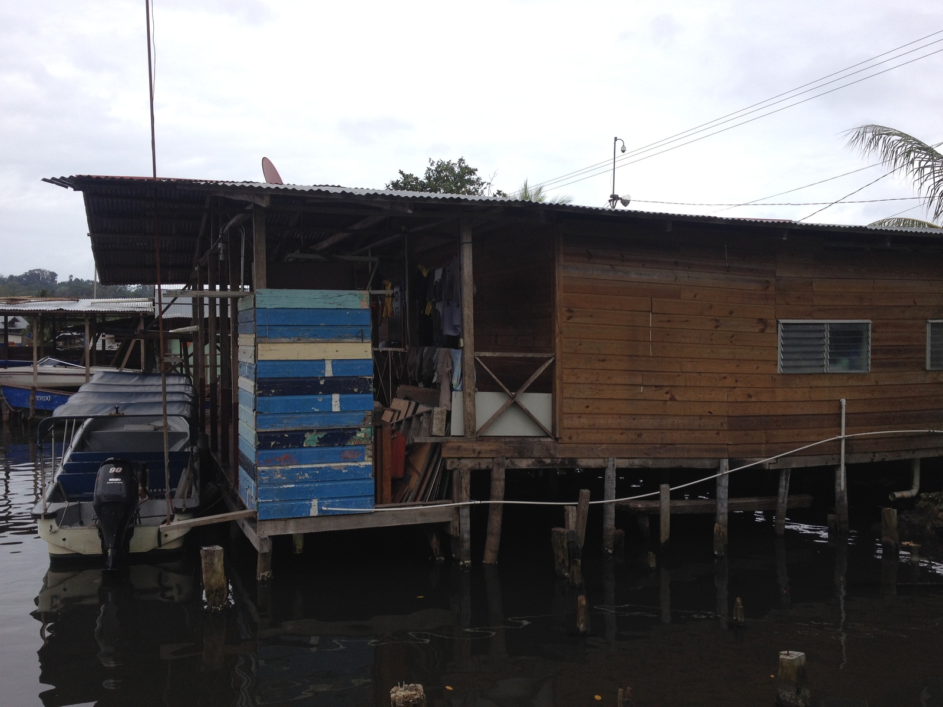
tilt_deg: -4.3
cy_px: 354
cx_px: 472
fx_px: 953
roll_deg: -0.2
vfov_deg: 40.7
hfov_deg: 52.6
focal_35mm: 35
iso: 50
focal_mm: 4.28
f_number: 2.4
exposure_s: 1/1227
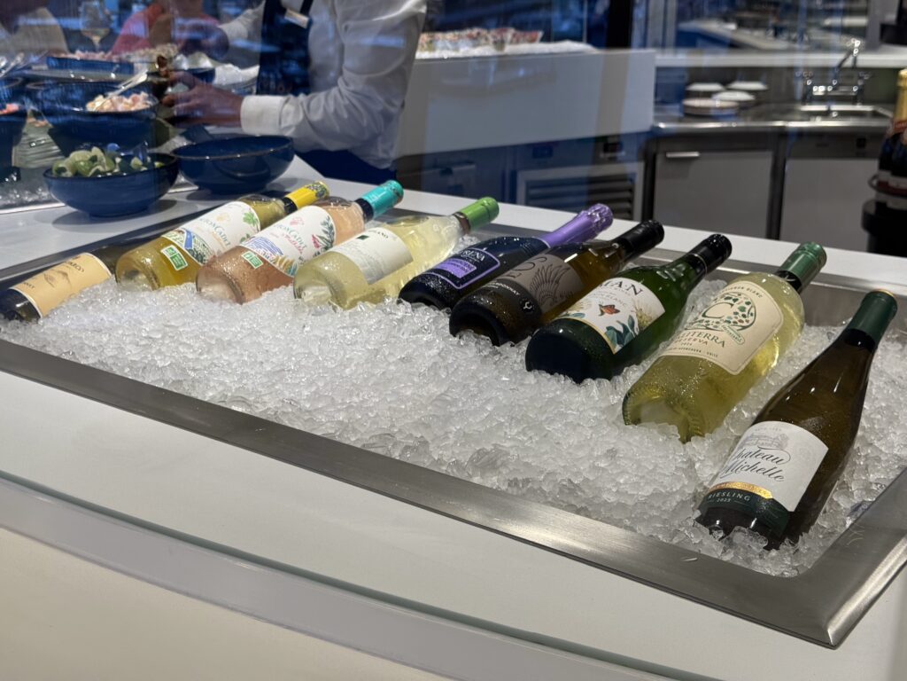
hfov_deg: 39.7
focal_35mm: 48
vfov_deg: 30.3
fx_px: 1258
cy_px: 340
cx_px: 454
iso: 100
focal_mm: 6.76
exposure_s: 1/250
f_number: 1.78
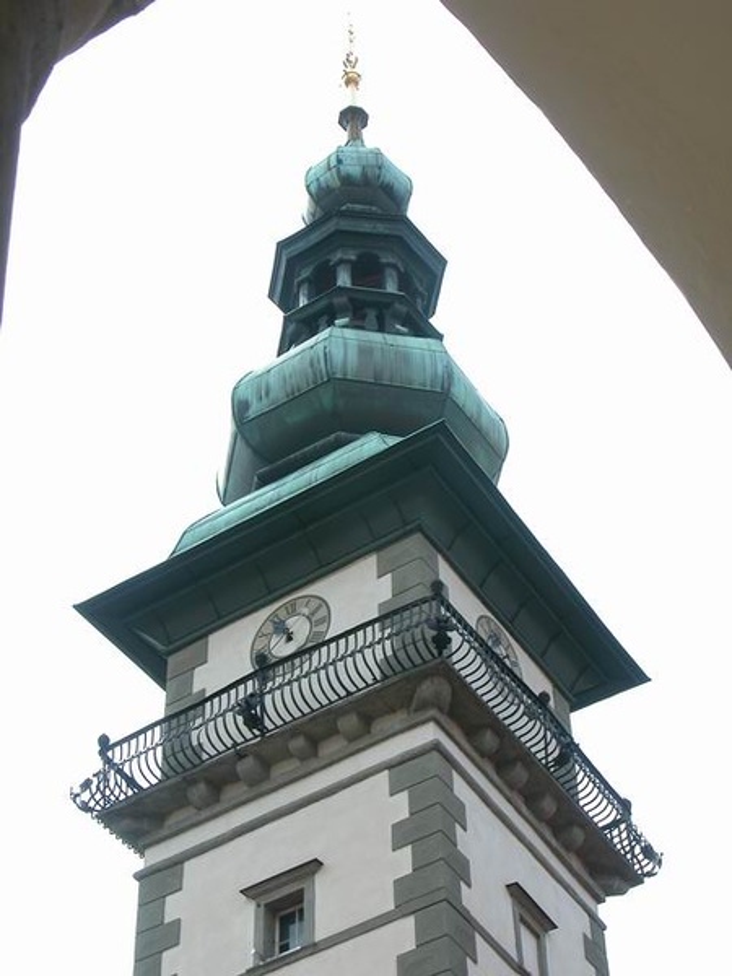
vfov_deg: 23.6
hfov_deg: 17.8
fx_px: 2340
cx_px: 366
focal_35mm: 83
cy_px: 488
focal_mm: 21
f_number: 6.2
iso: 100
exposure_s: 1/167
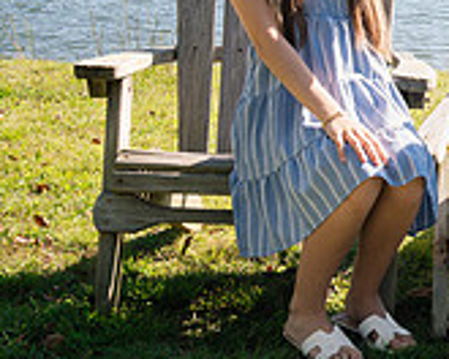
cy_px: 100
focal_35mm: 120
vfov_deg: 12.8
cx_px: 759
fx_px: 1595
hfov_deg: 14.5
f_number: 8
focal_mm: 33
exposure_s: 1/250
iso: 400
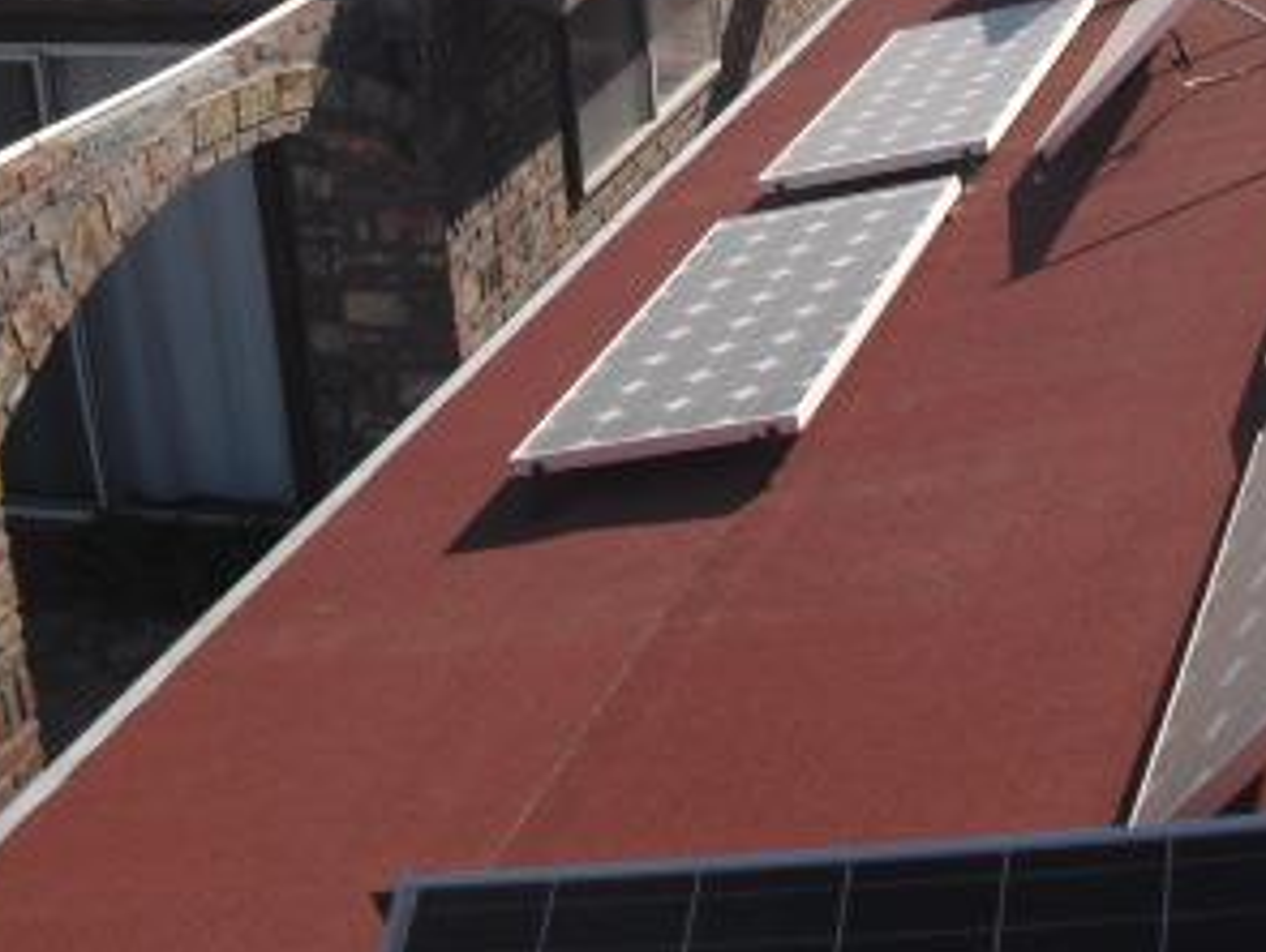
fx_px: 2856
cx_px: 828
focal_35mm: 78
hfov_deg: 24.9
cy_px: -69
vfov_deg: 18.3
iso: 64
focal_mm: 6.3
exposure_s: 1/160
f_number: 7.8
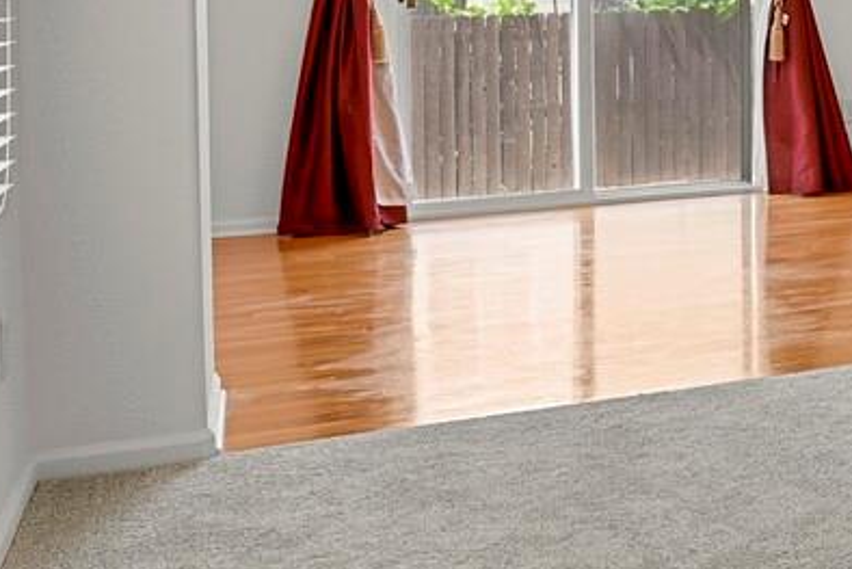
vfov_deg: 18.9
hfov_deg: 20.7
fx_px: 1634
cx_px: 1523
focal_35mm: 69
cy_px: -63
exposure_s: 1/1.67
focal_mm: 17
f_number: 8
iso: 250
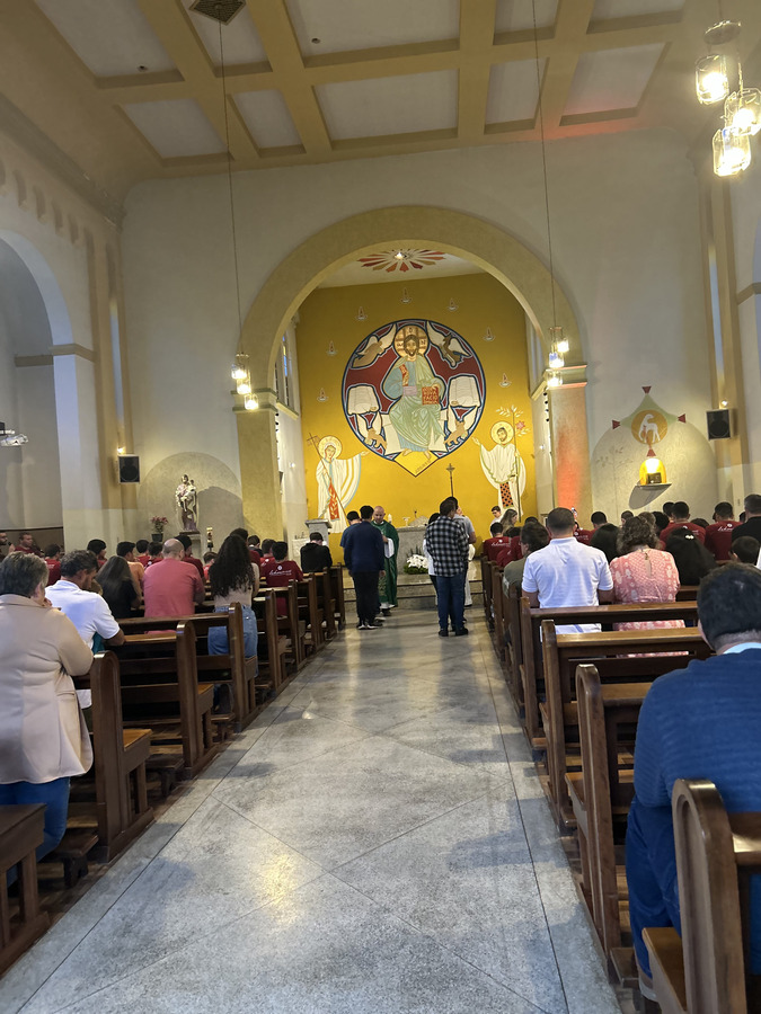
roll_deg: +2.1
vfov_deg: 67.3
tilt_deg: +0.1
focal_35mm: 26
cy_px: 507
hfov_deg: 53.1
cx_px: 380
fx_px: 762
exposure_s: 1/60
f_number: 1.5
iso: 250
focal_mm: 5.7
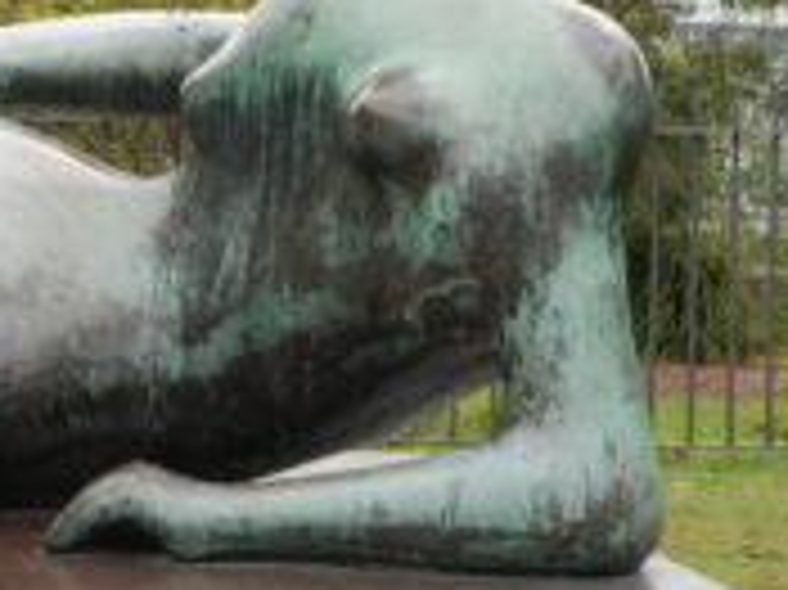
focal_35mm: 198
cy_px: 29
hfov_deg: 9.9
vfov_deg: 7.5
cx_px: -77
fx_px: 4504
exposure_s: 1/400
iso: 1250
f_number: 10
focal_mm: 48
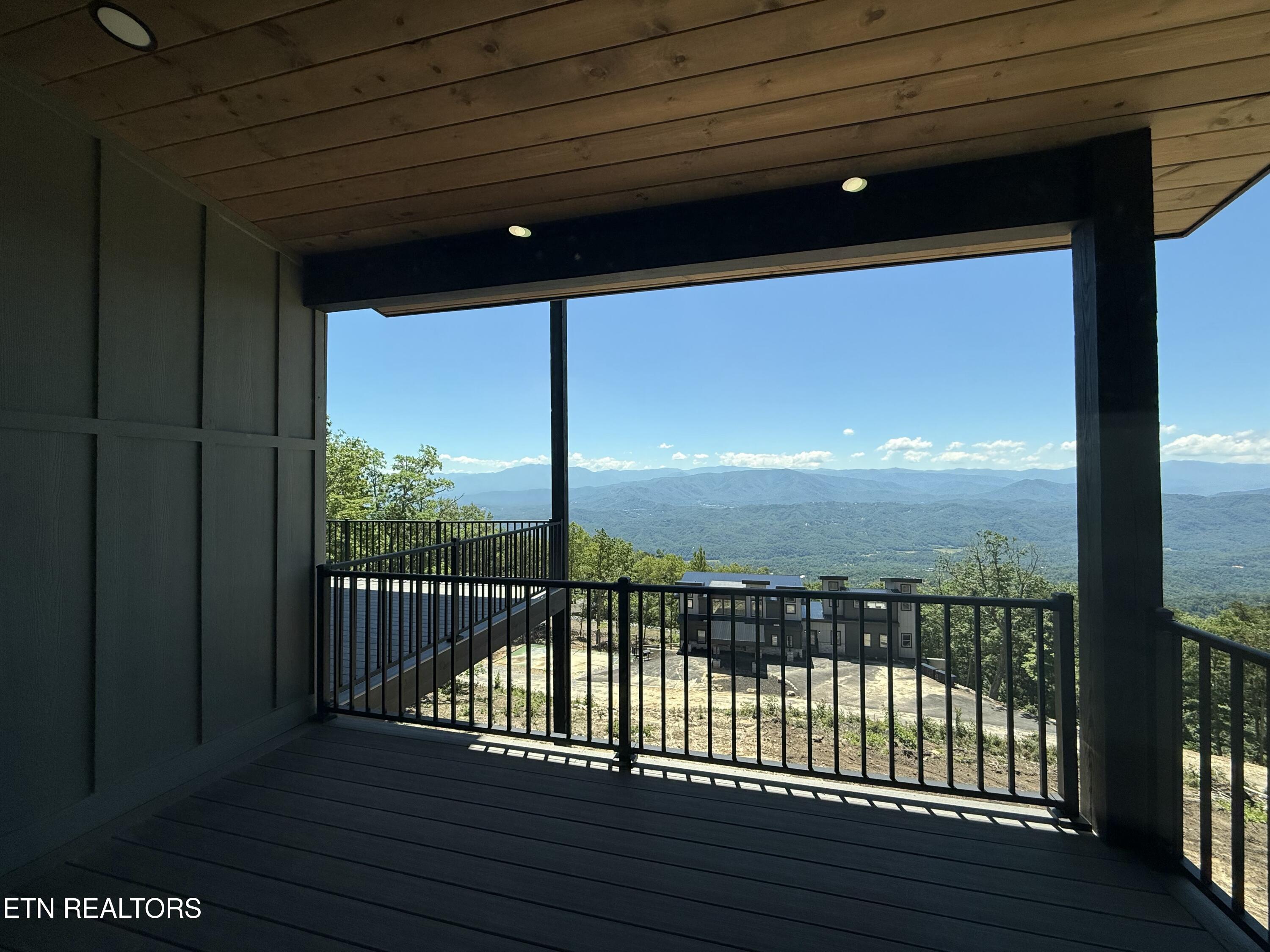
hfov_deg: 102.1
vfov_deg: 85.7
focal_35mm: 14
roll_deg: +0.0
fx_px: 514
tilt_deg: +1.9
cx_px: 635
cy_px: 476
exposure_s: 1/1497
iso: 50
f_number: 2.2
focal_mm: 2.22
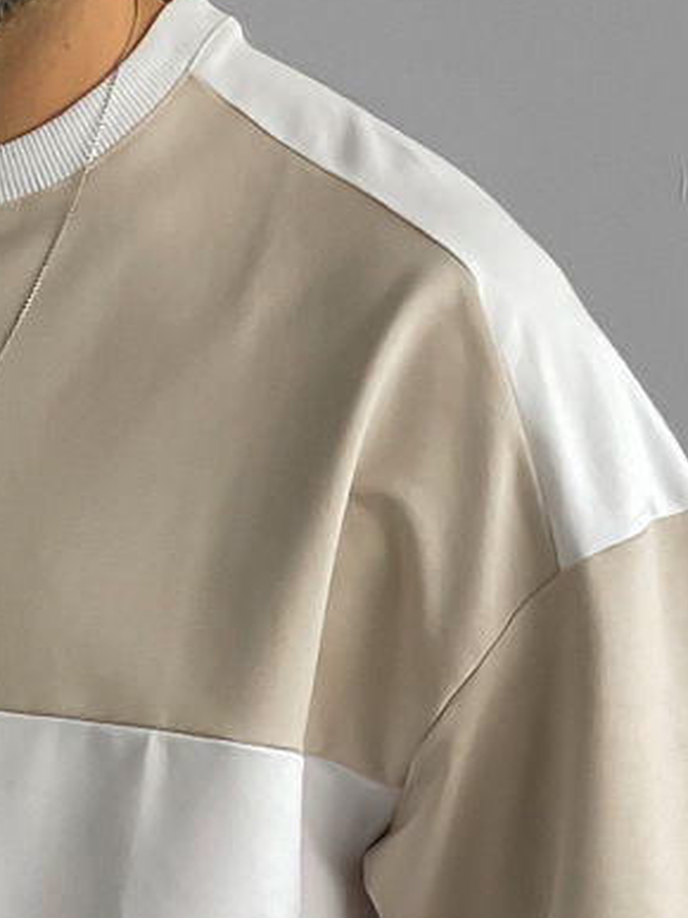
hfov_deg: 12.2
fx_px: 3182
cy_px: 1710
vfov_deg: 14.3
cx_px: 5
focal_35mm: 120
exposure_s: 1/60
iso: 80
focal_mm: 3
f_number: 1.8
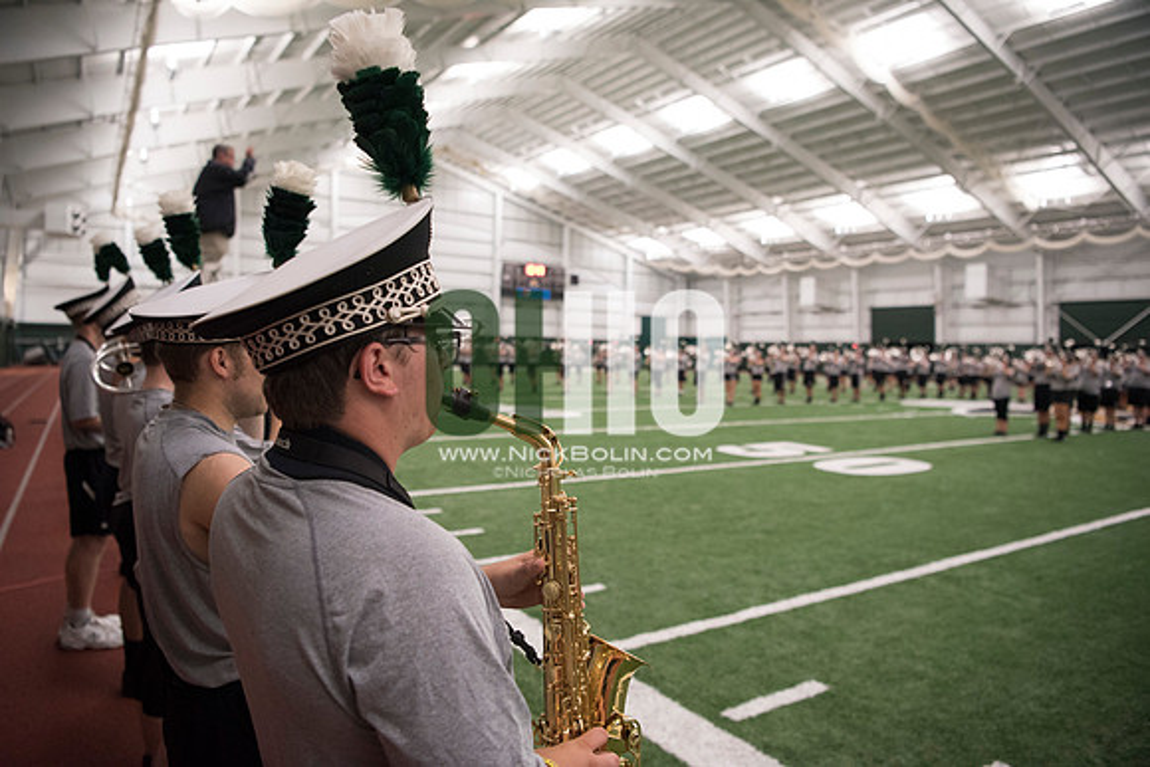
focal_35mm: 24
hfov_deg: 73.7
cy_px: 384
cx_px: 575
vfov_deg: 53.2
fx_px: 767
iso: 3200
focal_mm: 24
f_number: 3.2
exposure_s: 1/200
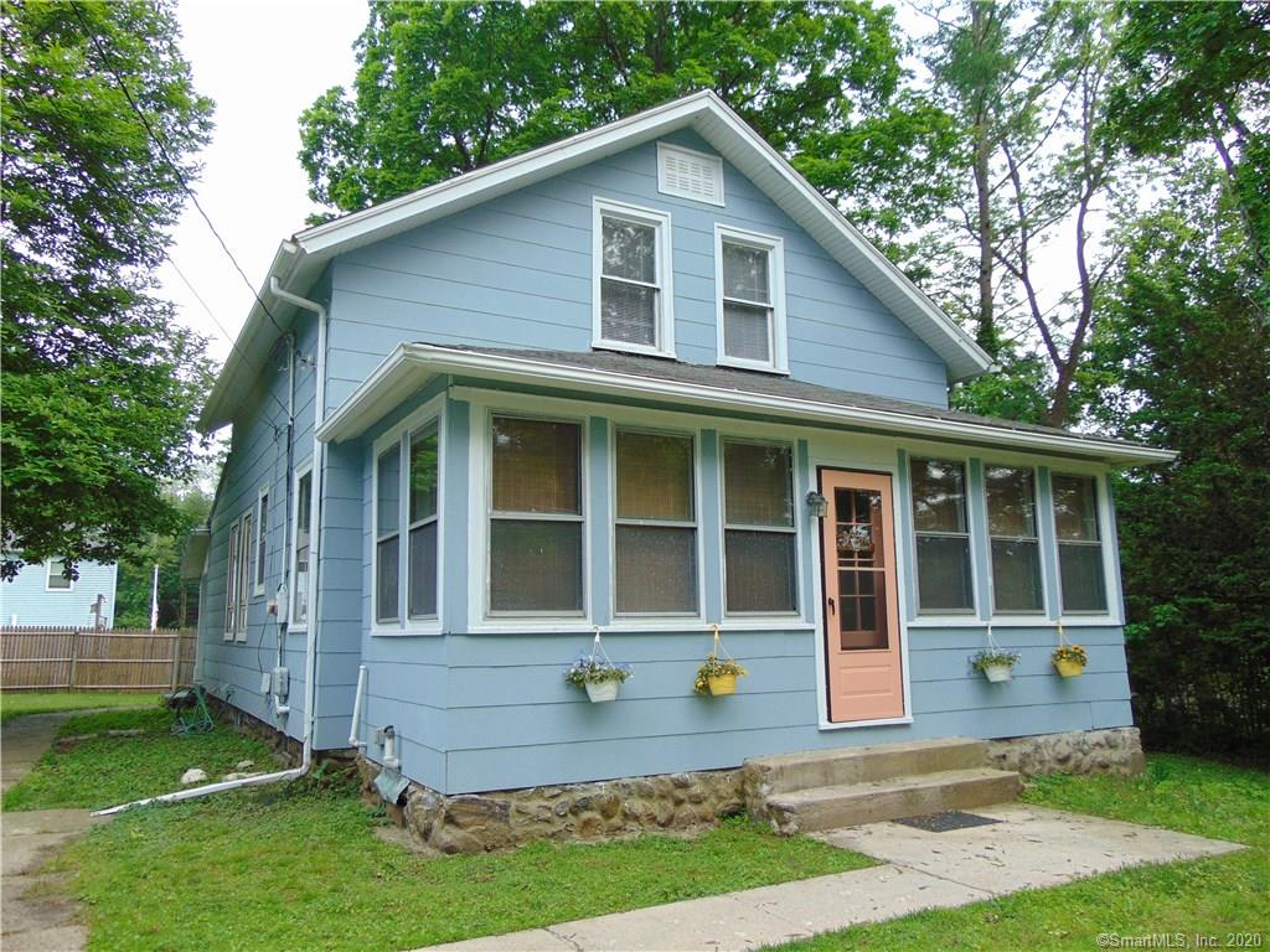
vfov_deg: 54.9
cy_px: 476
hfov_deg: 69.4
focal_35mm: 25
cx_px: 635
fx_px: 917
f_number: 3
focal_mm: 4.5
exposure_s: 1/160
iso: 80
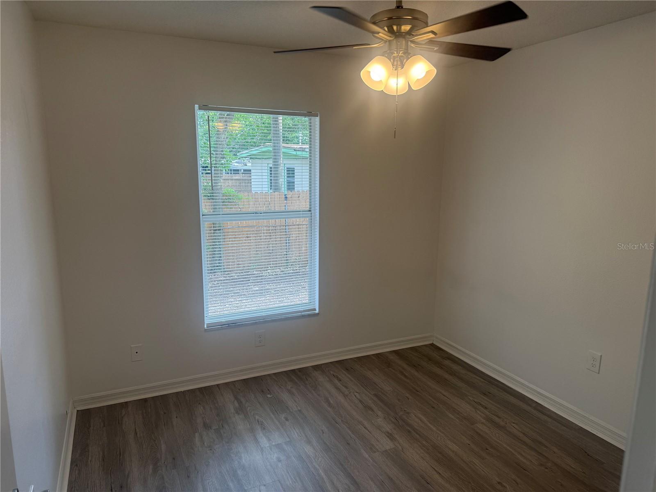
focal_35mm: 24
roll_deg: -0.6
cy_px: 246
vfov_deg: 56.8
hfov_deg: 71.6
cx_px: 328
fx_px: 455
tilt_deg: -10.0
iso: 64
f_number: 1.78
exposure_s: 1/162
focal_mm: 6.76
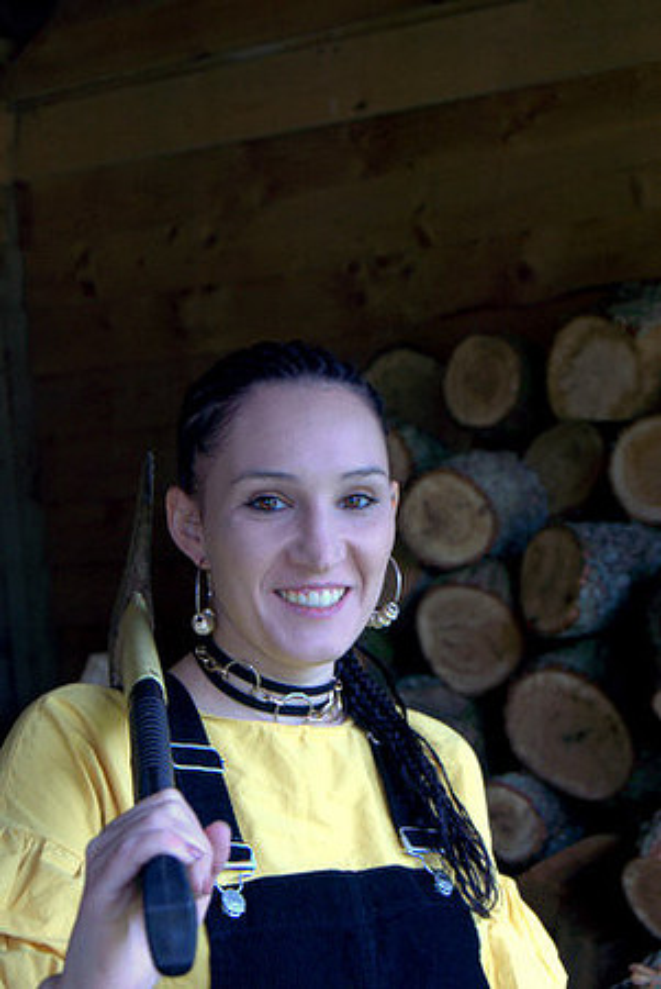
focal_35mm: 75
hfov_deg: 18.2
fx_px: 2061
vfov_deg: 27.0
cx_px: 330
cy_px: 494
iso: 100
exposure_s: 1/60
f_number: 5.6
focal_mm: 50
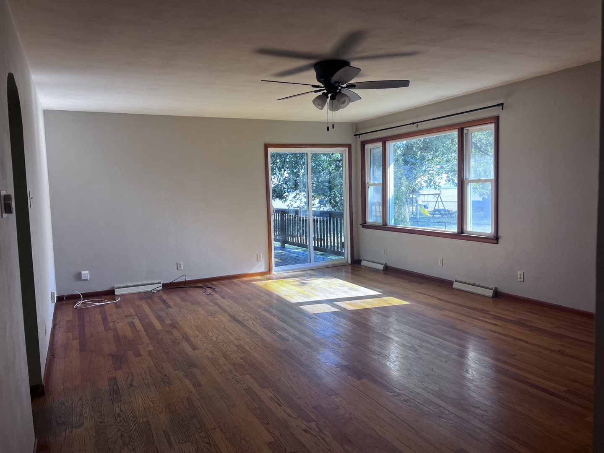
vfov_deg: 53.1
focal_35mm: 26
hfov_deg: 67.3
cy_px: 226
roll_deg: +2.2
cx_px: 302
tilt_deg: -5.1
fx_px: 454
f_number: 1.5
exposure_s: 1/157
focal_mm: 5.7
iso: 40
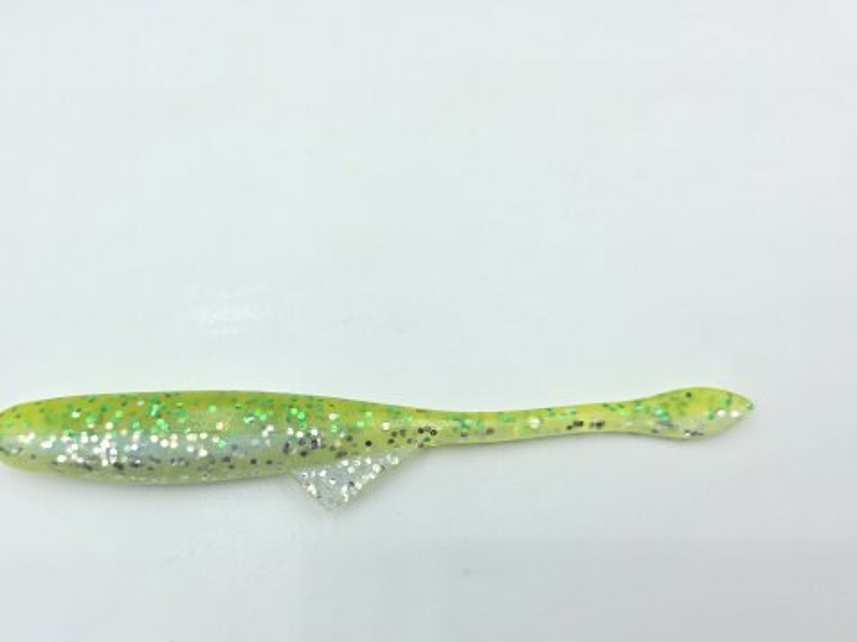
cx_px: 338
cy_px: 394
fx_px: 718
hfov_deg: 61.1
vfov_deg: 47.9
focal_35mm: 29
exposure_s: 1/133
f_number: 1.7
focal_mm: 6.3
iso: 12
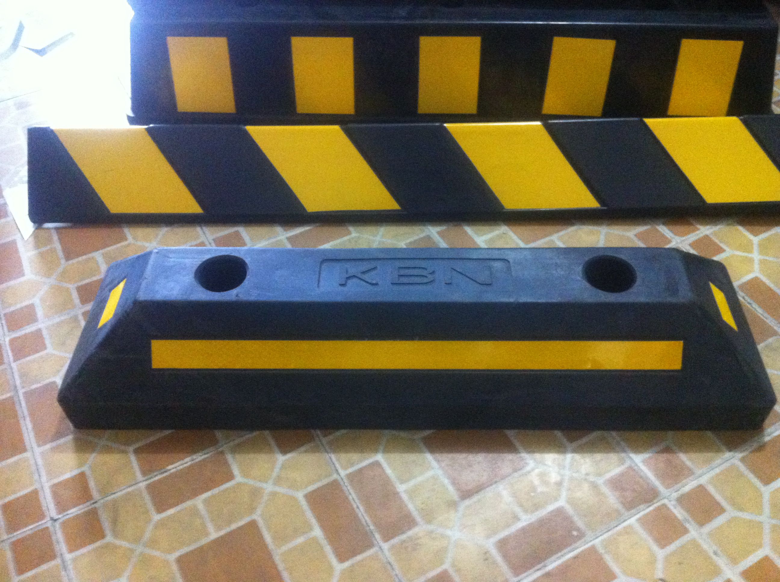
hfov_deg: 52.7
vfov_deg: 40.6
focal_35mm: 35
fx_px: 787
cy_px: 291
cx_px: 390
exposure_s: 1/15
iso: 800
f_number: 2.8
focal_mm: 3.85
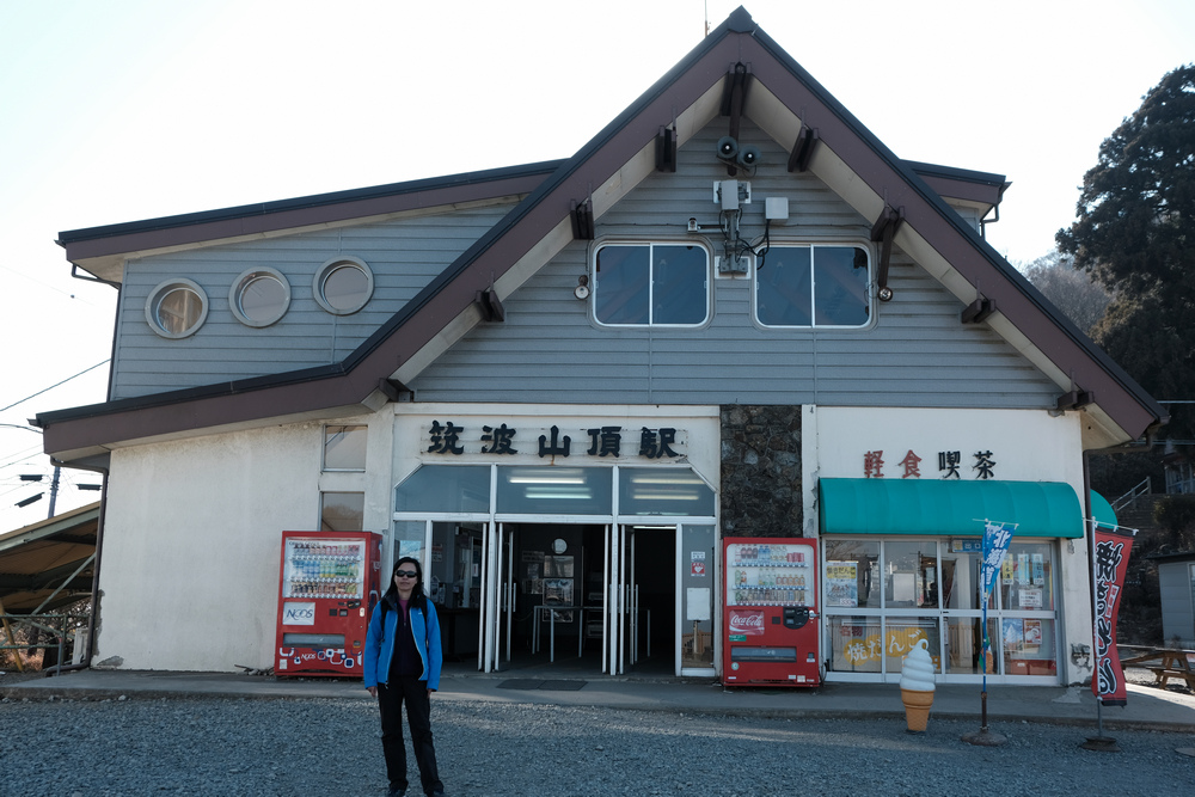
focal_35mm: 35
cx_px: 598
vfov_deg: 37.9
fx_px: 1162
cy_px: 398
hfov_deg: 54.4
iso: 200
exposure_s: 1/450
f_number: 4.5
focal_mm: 23
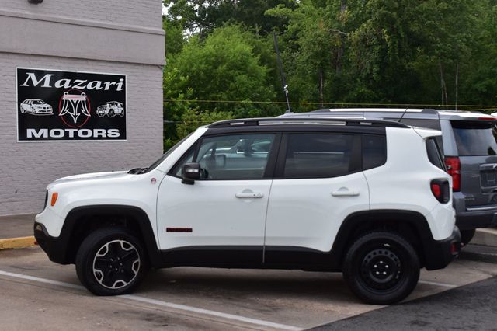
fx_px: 869
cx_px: 248
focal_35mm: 63
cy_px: 166
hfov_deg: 31.9
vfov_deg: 21.5
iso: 400
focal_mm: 42
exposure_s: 1/200
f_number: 10
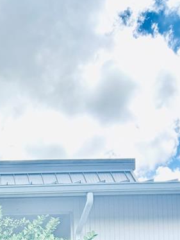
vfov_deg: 21.1
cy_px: 368
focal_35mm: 77
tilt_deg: +4.7
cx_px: -38
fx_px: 533
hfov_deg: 18.2
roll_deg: -1.6
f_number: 1.78
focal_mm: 6.76
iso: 80
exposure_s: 1/2331
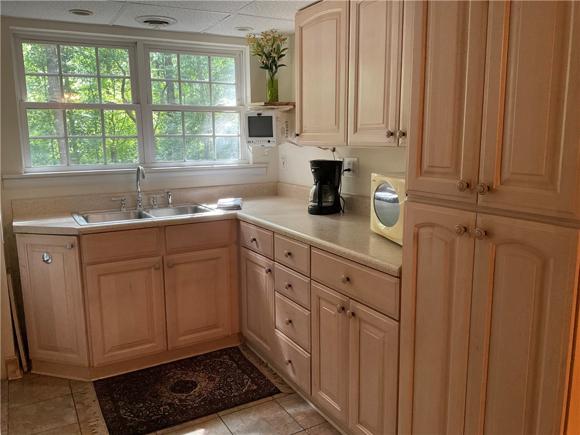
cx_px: 290
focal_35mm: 29
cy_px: 218
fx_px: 486
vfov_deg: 48.2
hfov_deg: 61.7
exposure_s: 1/60
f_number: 1.8
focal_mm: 3
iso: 200
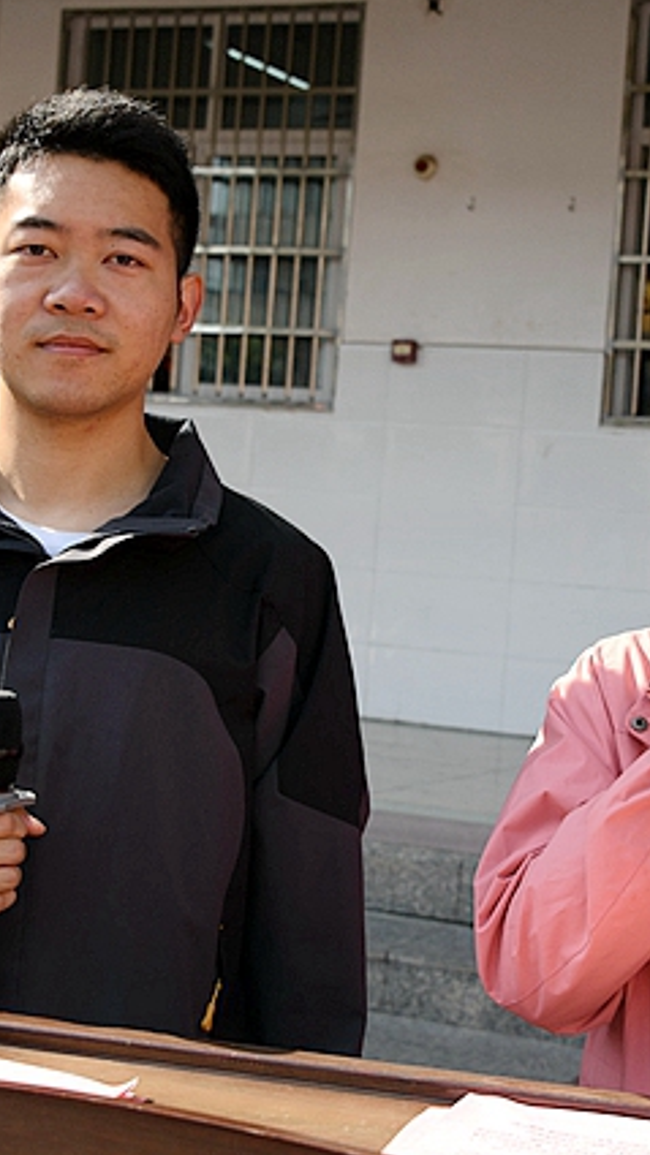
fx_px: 2176
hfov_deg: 16.9
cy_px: 567
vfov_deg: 29.7
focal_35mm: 71
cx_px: 517
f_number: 5.6
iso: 64
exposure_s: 1/125
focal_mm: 36
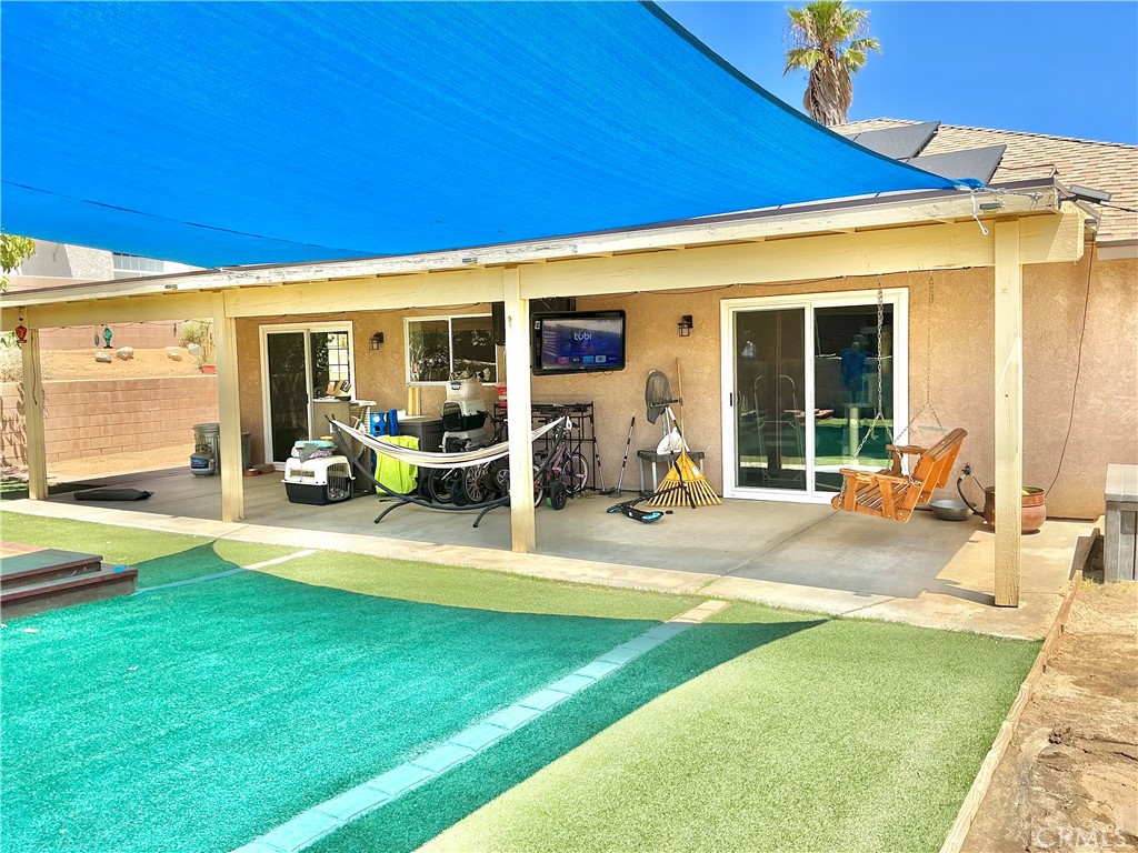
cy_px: 426
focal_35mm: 29
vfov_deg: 48.2
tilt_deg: -3.3
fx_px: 953
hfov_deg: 61.7
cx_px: 569
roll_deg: +2.1
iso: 25
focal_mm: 3
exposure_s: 1/1055
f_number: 1.8
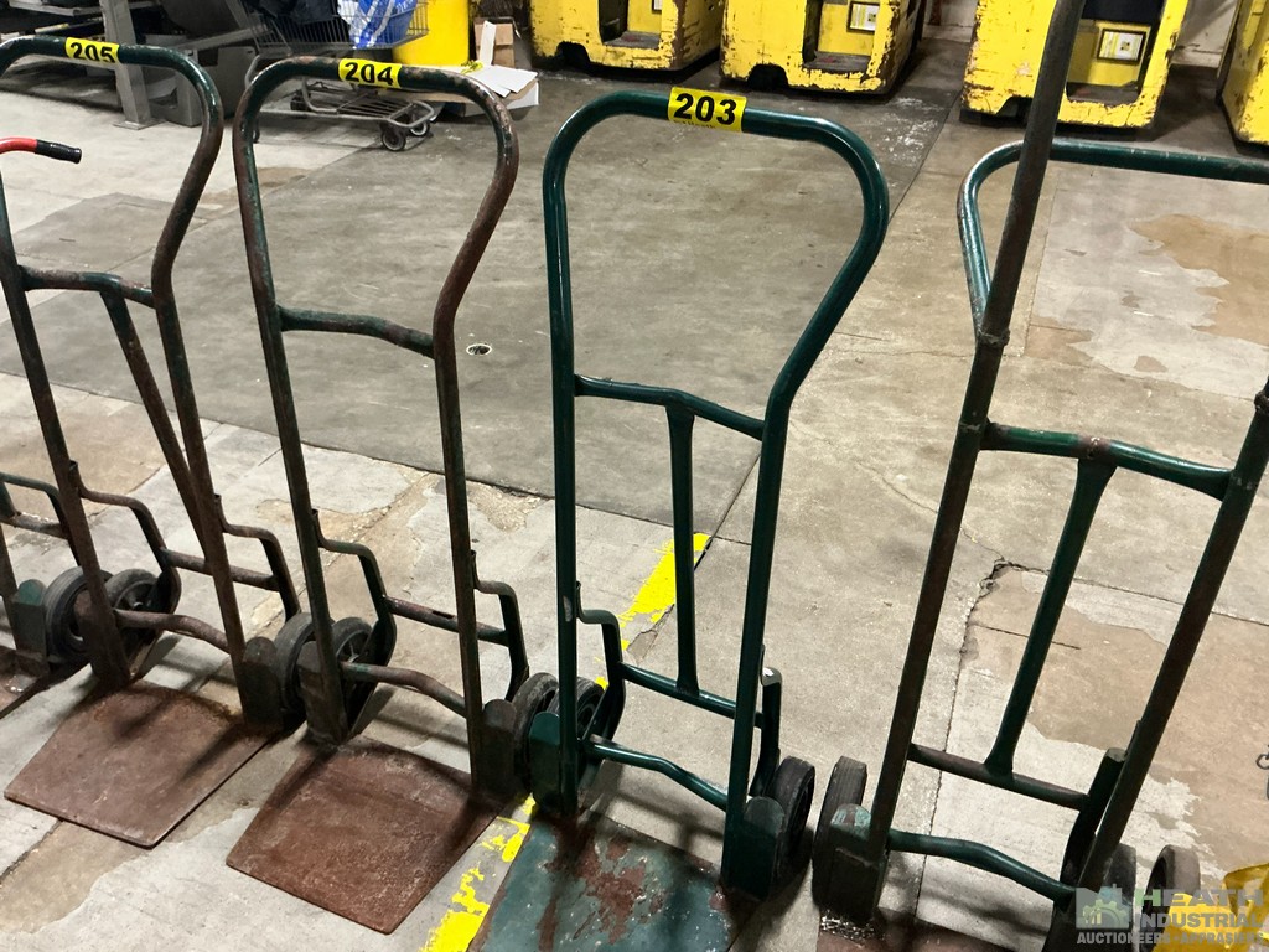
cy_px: 476
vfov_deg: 49.7
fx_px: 1026
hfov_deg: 63.4
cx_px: 634
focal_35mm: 28
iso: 400
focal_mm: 3
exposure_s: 1/30
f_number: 1.8
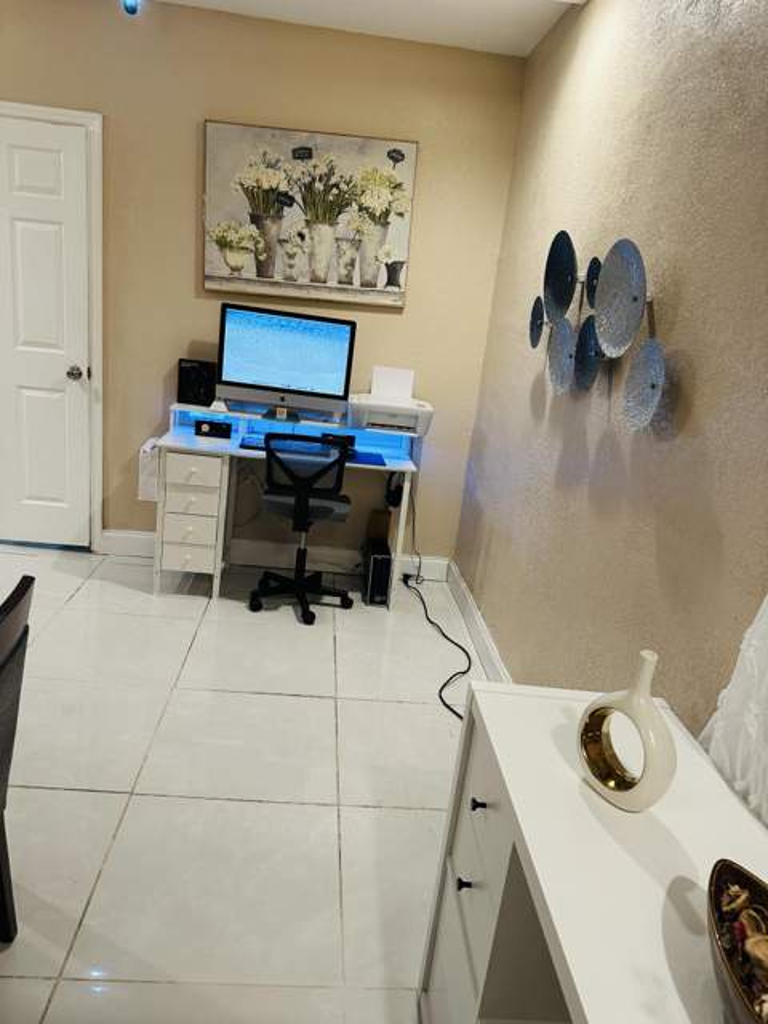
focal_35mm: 24
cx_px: 384
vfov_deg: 71.6
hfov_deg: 56.8
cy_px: 512
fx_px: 710
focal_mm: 6.86
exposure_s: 1/60
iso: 250
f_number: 1.78
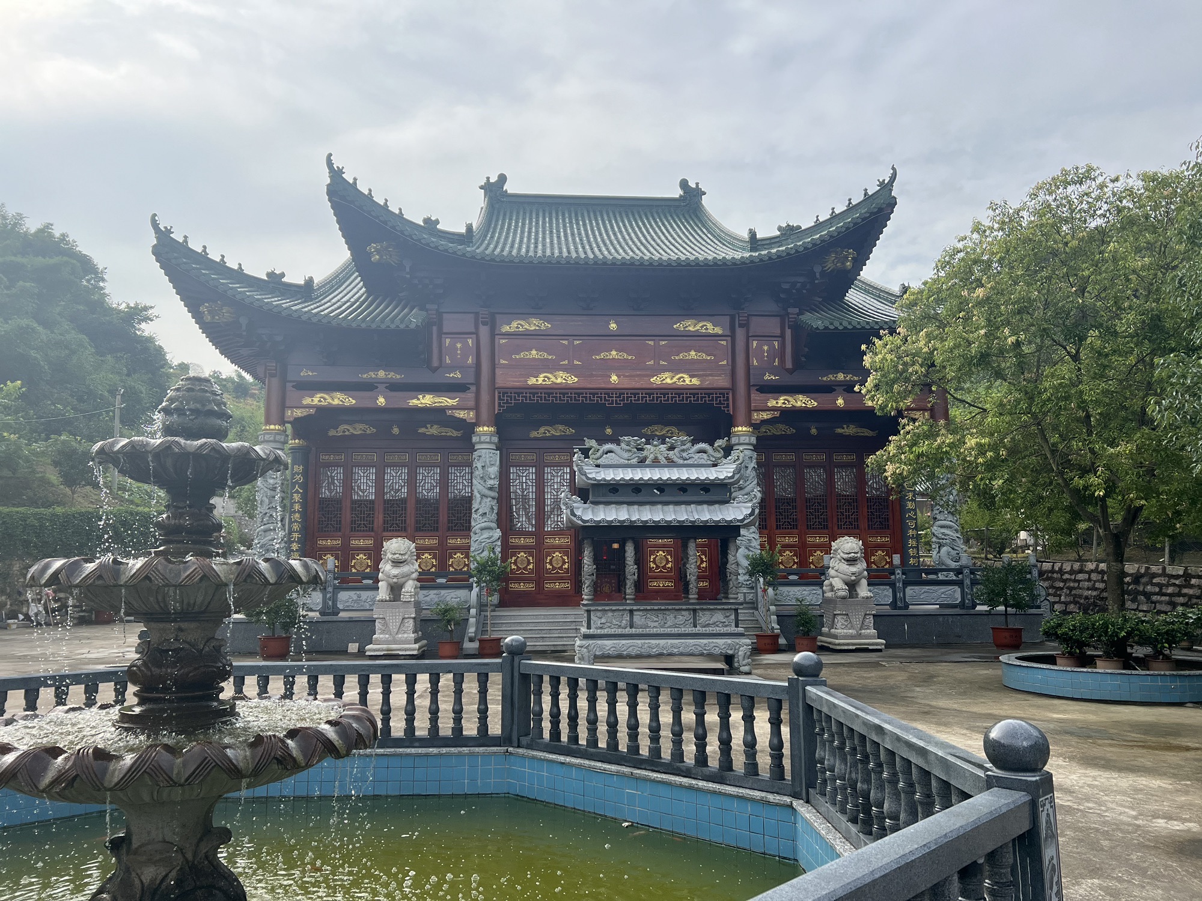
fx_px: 903
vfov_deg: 53.1
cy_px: 450
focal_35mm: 26
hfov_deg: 67.3
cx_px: 601
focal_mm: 5.7
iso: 50
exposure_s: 1/2915
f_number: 1.5
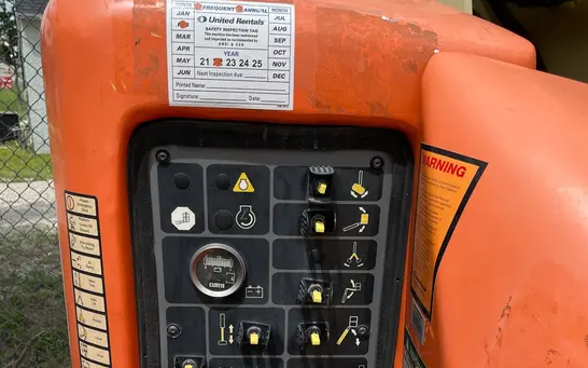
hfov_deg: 52.8
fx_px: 593
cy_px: 318
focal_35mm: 37
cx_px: 294
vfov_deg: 33.0
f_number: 1.6
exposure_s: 1/3401
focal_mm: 4.2
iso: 50
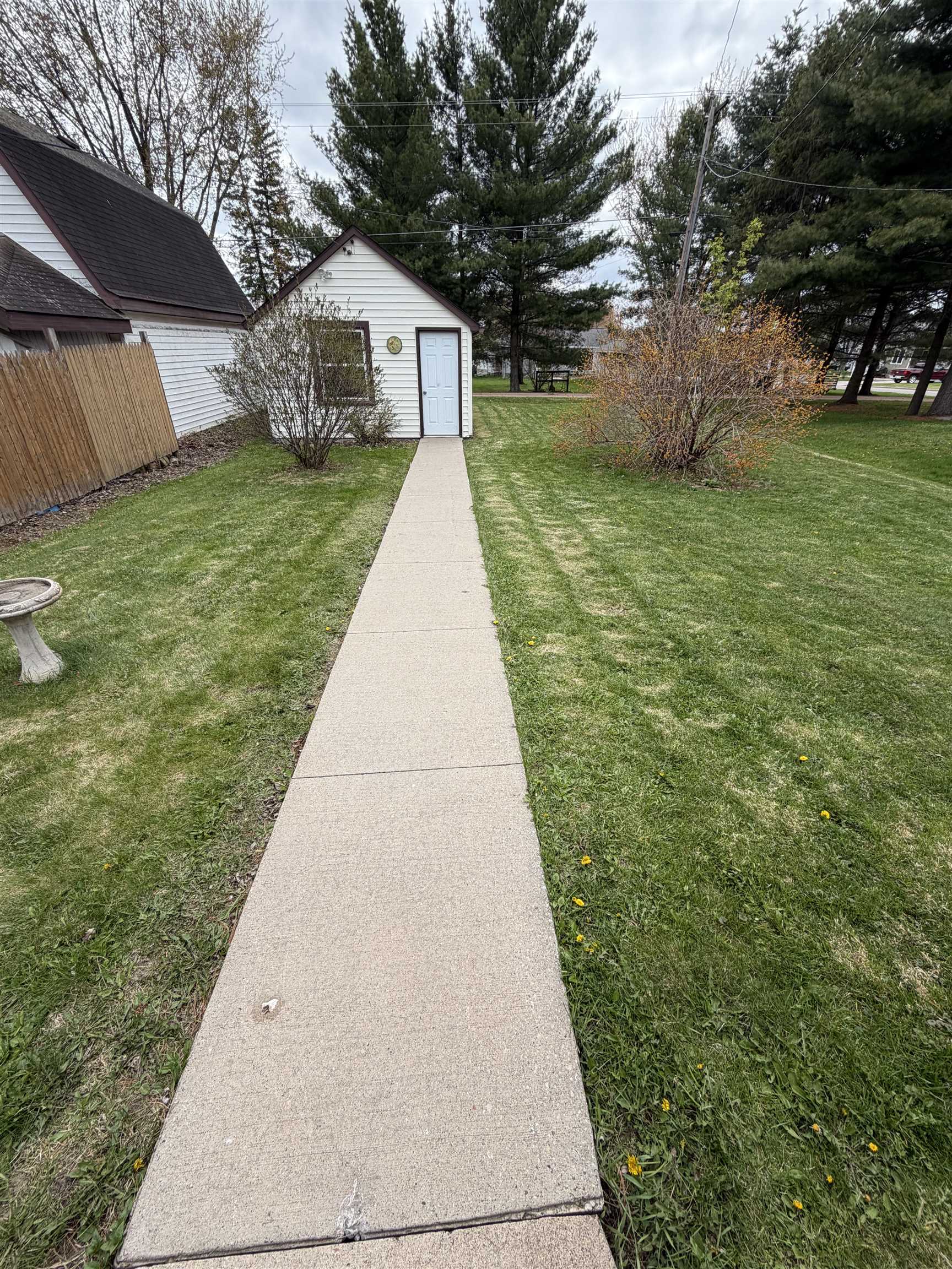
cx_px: 476
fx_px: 513
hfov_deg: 85.7
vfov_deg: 102.1
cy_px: 634
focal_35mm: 14
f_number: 2.2
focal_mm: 2.22
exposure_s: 1/289
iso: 50
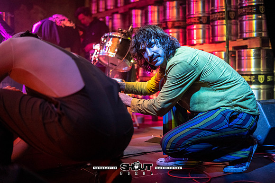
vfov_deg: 27.0
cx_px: 138
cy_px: 92
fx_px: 382
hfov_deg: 39.6
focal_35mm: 50
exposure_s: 1/200
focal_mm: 50
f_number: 1.8
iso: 3200
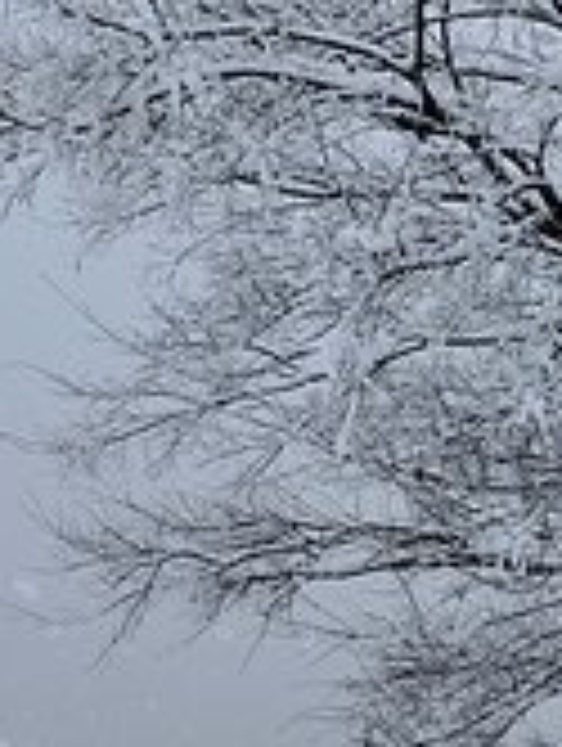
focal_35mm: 75
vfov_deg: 25.1
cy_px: 650
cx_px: 450
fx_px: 1630
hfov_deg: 19.4
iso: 400
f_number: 8
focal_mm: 17
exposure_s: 1/400
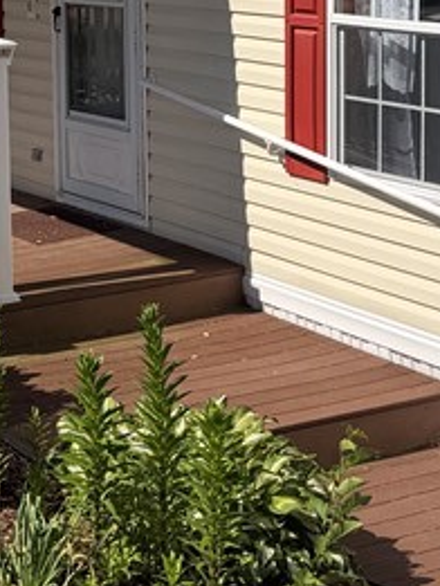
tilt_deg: -5.5
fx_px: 1592
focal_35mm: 94
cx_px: 119
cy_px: 65
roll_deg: +0.9
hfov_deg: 15.7
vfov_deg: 20.5
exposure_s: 1/7353
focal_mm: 6.76
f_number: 1.78
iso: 80
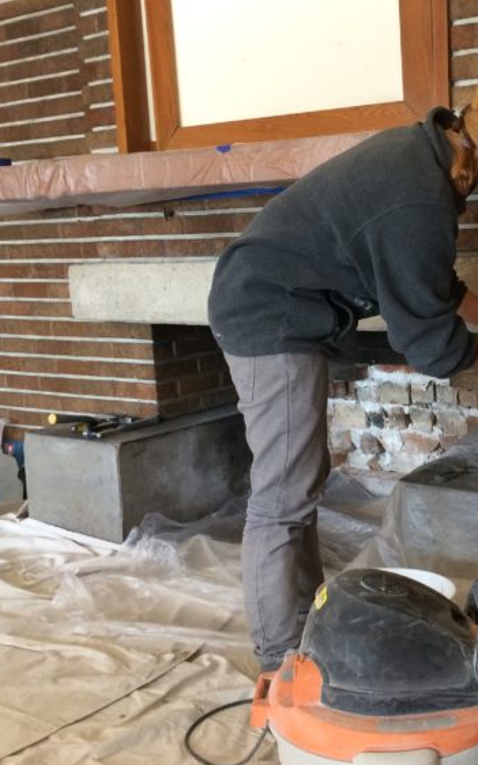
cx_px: 449
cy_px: 378
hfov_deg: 29.0
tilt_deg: -8.4
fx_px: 876
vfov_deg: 47.2
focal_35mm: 42
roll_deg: +3.2
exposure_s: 1/30
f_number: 2.2
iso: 100
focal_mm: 4.15
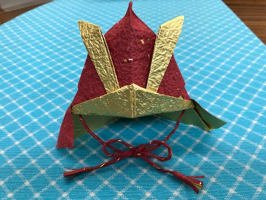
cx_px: 133
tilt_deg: -40.9
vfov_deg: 49.7
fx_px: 215
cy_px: 100
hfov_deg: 63.4
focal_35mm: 28
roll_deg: +0.7
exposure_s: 1/30
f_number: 1.8
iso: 25
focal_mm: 3.99
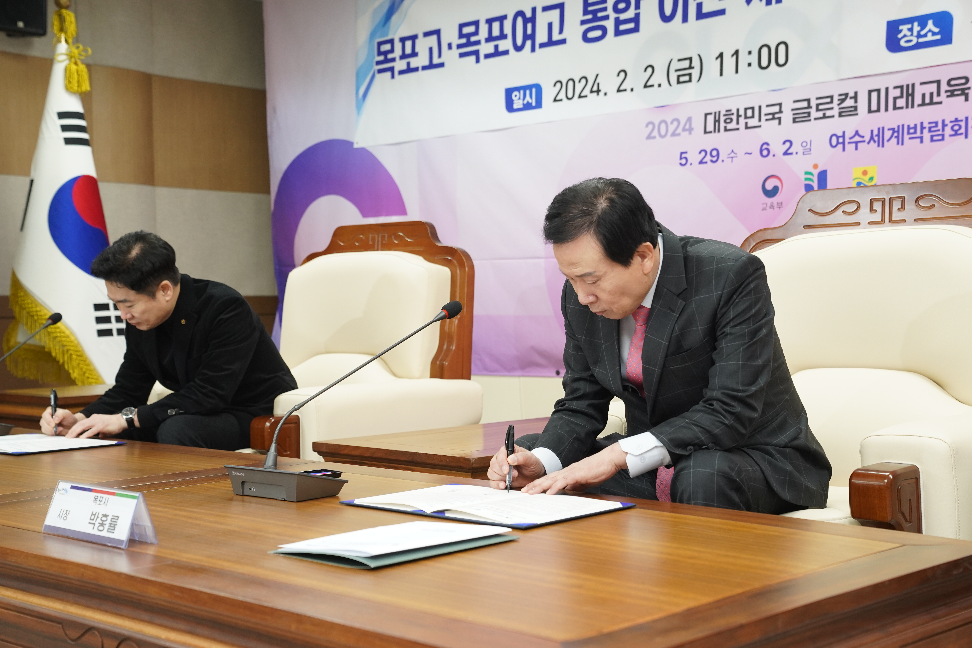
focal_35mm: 50
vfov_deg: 27.0
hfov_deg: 39.6
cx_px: 486
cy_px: 324
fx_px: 1350
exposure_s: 1/160
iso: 2000
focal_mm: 50
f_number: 4
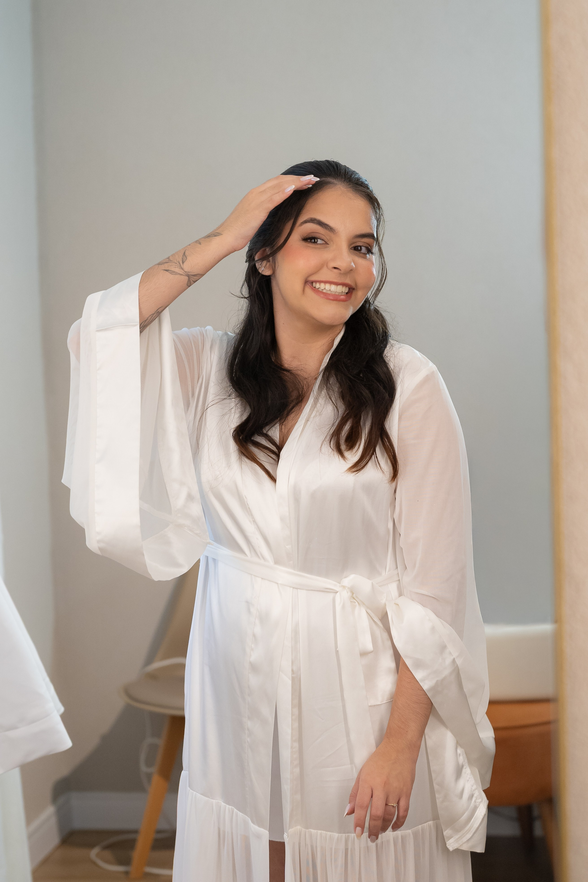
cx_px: 294
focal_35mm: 75
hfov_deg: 18.2
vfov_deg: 27.0
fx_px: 1837
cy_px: 441
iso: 1250
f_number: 2.5
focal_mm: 50
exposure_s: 1/250
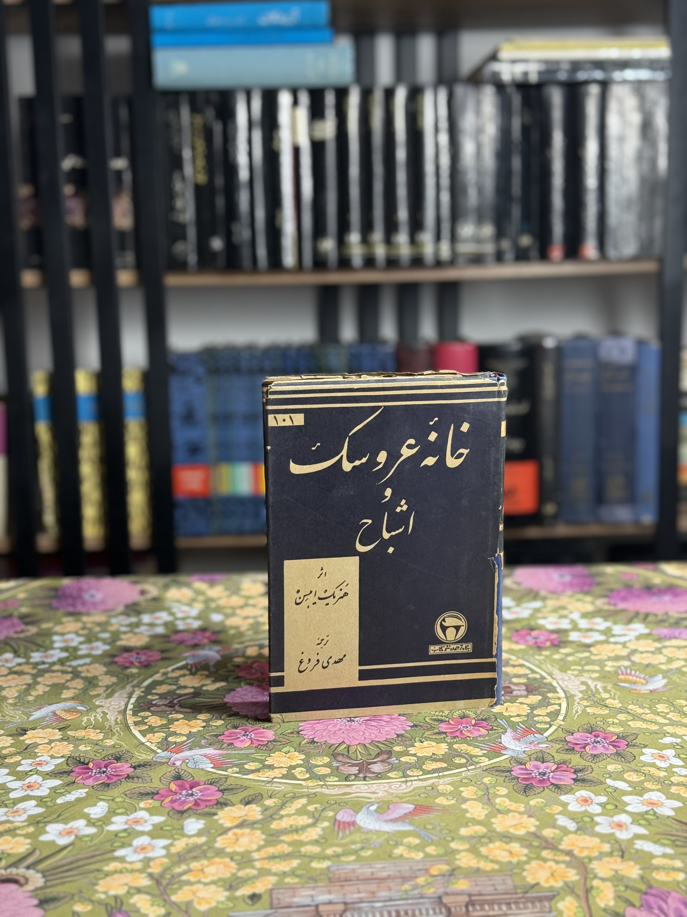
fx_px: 1270
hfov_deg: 30.3
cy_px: 458
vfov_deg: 39.7
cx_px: 344
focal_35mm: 48
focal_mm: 6.76
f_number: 1.78
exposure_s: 1/100
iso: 160
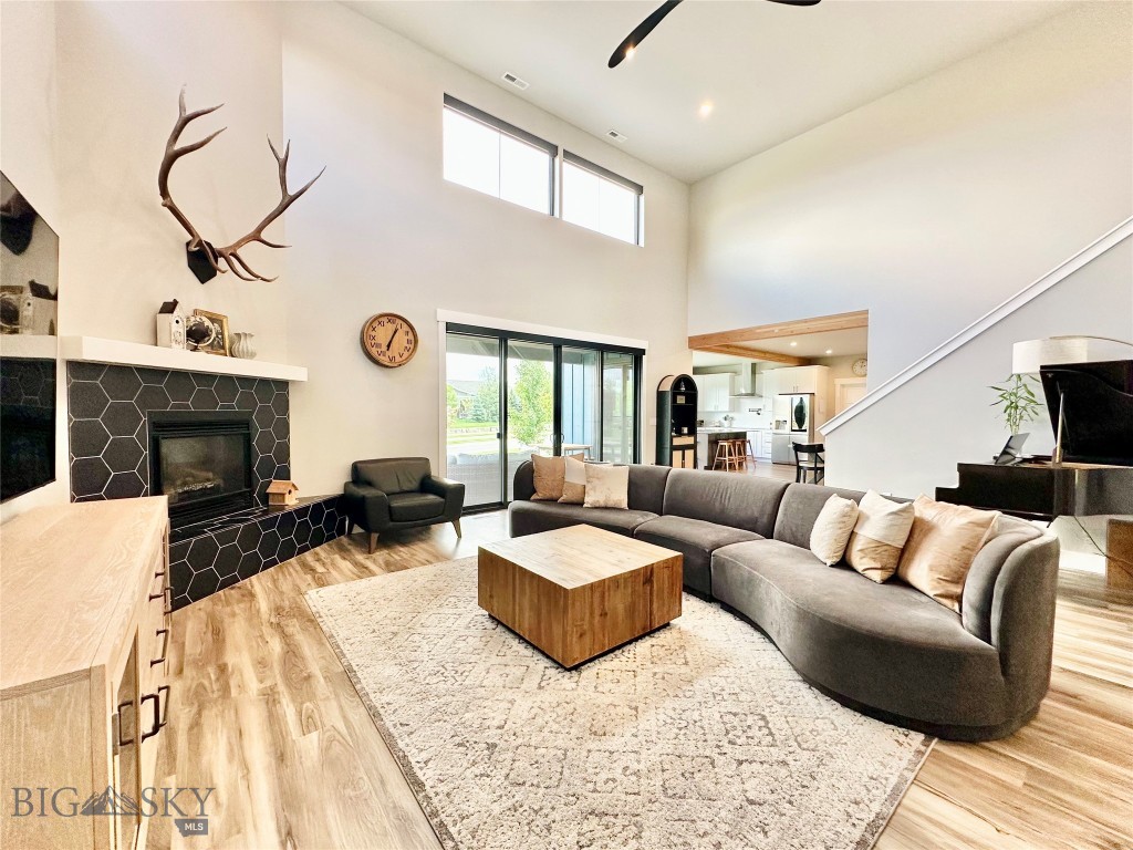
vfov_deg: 85.7
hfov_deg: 102.1
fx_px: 458
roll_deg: -0.3
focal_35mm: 14
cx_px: 566
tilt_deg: -1.6
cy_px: 425
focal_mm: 2.22
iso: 200
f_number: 2.2
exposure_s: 1/120
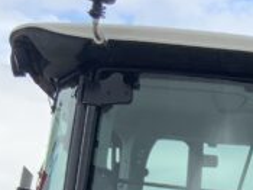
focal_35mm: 170
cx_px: 406
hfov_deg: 11.1
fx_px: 1242
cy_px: 386
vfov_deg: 8.3
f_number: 1.8
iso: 16
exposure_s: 1/524
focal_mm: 3
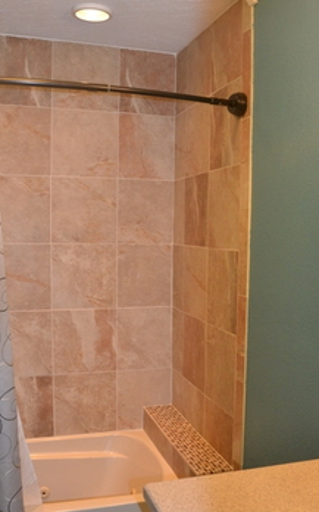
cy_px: 285
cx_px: 203
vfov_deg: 51.5
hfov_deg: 33.3
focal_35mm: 38
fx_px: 529
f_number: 3.5
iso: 1100
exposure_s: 1/60
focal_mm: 18
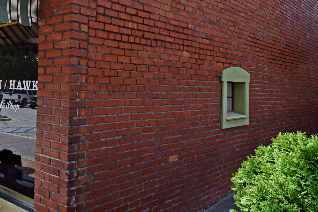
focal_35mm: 36
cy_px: 70
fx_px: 318
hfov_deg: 48.7
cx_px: 45
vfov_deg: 36.5
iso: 200
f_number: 8
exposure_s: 1/250
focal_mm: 10
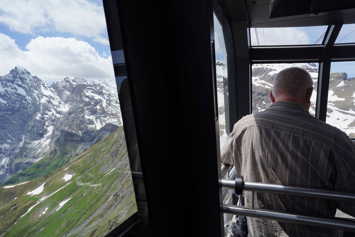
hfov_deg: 73.7
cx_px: 178
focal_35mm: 24
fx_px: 237
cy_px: 118
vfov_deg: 53.1
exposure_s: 1/100
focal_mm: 24
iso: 100
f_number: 11
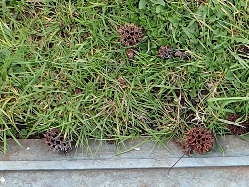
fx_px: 1015
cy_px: 436
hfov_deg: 11.1
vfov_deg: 9.5
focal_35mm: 141
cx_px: 650
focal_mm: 4.3
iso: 50
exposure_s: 1/124
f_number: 2.4
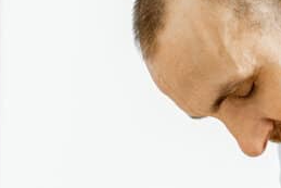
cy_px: 215
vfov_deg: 3.3
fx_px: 3280
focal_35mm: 420
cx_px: 366
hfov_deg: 4.9
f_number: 2.2
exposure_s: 1/200
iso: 320
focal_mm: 85
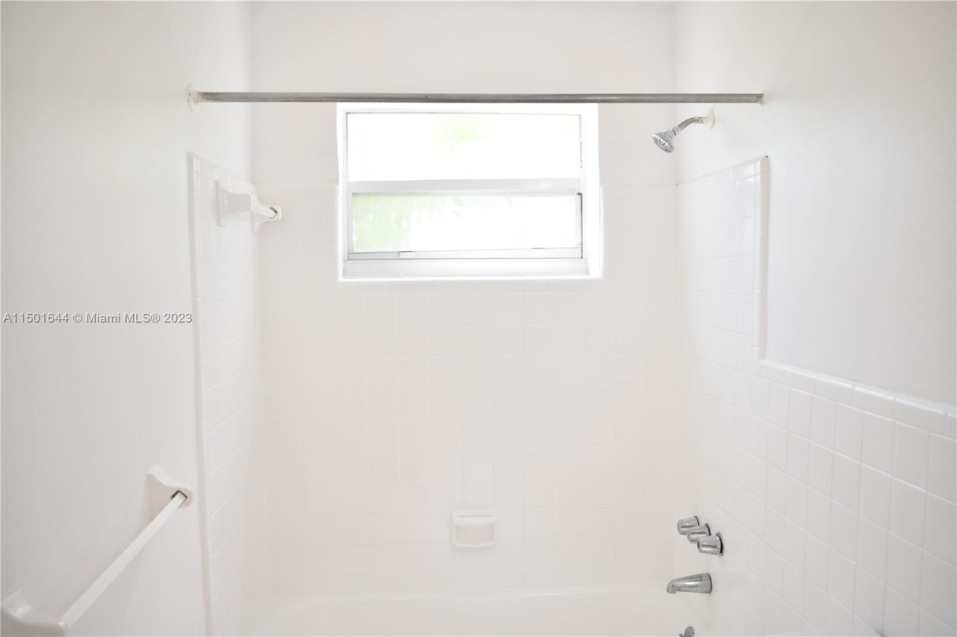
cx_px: 478
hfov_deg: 67.4
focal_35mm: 27
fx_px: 718
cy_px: 318
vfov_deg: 47.9
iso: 320
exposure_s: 1/125
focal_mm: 18
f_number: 3.5
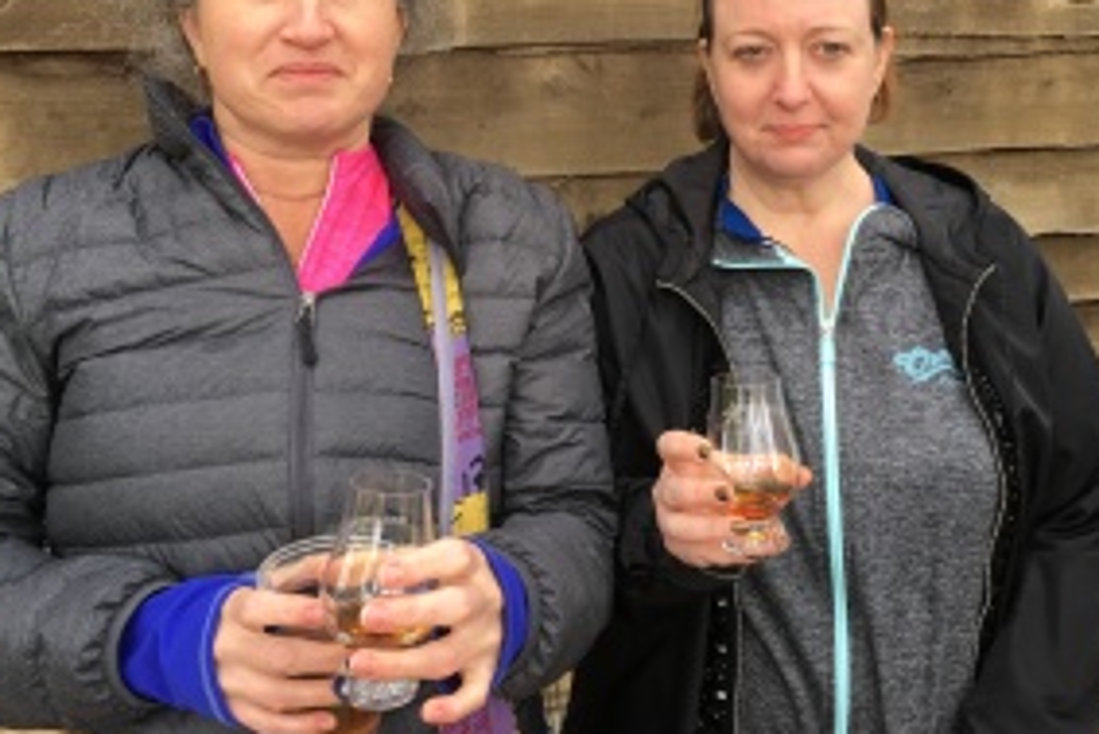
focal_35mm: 39
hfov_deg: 49.5
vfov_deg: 33.8
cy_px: 217
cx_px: 590
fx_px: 1191
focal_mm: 4.15
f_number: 2.2
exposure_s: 1/120
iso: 32
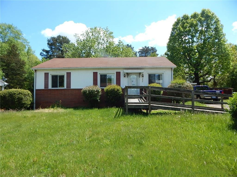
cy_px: 88
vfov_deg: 61.1
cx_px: 118
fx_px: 151
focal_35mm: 22
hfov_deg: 76.4
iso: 125
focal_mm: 4
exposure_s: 1/1250
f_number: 3
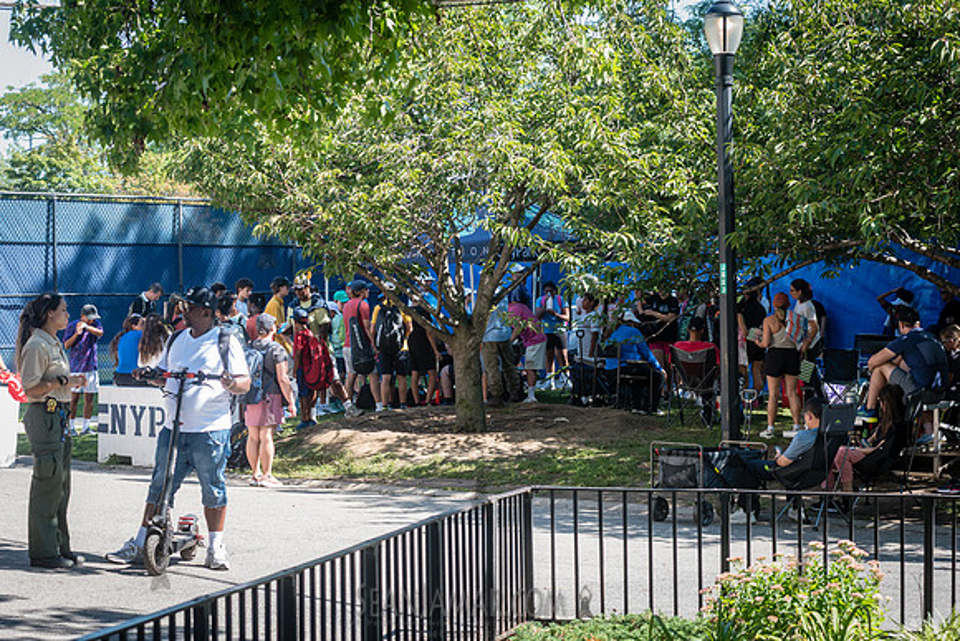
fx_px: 2200
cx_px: 480
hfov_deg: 24.6
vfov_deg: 16.6
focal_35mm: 82
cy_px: 320
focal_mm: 80
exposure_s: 1/100
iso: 200
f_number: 5.6
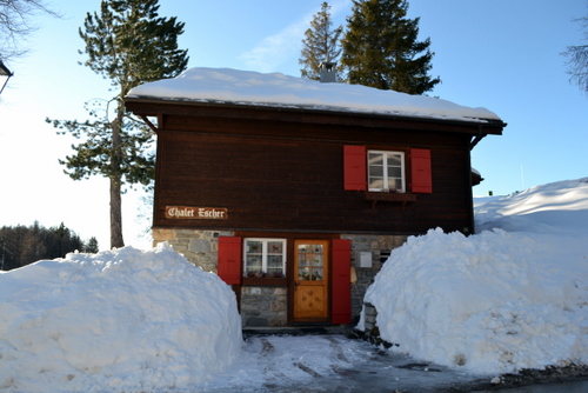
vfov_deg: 43.7
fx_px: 490
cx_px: 294
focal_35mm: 30
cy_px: 196
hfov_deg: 61.9
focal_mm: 20
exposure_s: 1/200
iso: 100
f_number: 6.3
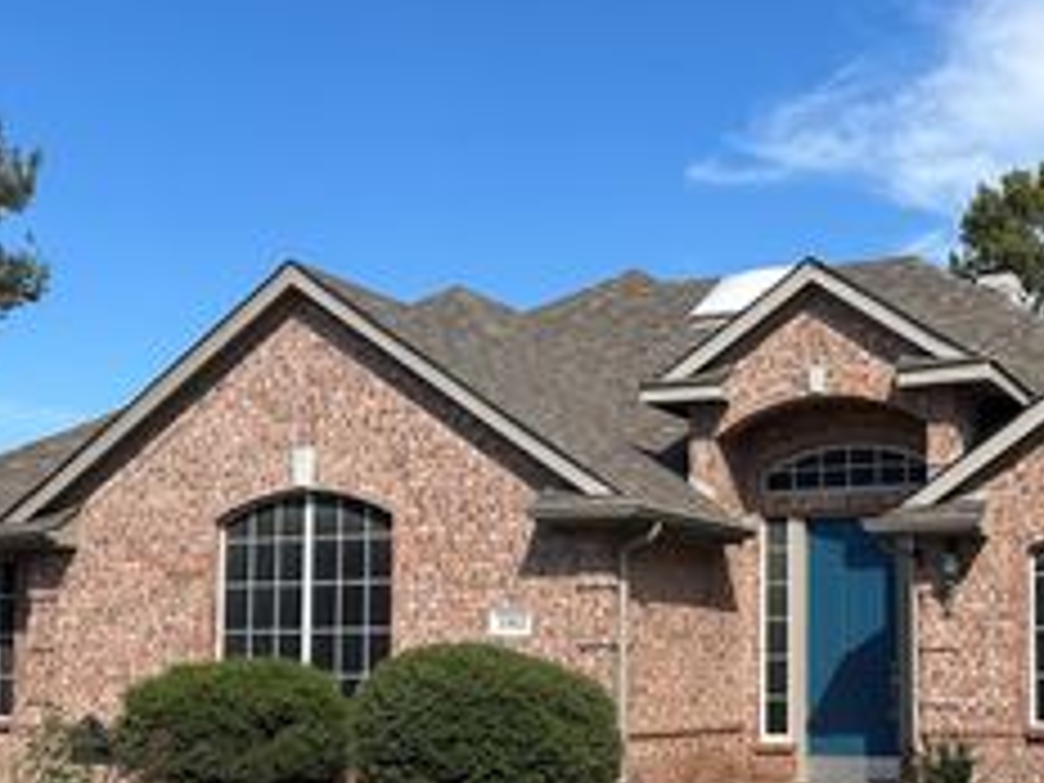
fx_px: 1689
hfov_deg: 33.9
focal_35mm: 56
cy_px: 533
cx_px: 729
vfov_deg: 25.9
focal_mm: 5.7
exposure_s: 1/3571
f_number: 1.5
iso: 50
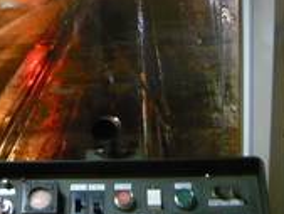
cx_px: 30
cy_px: -40
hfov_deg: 23.2
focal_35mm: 82
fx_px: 673
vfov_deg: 17.2
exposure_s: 1/8
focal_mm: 5.5
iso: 400
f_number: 2.8
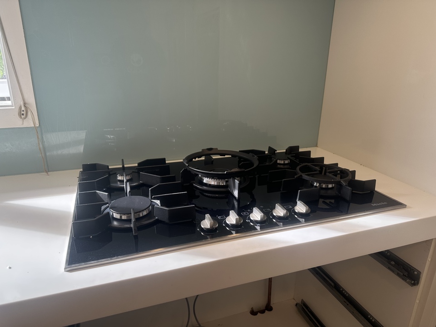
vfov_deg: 56.8
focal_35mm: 24
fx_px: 302
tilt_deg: -20.9
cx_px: 218
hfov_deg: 71.6
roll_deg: +0.5
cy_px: 164
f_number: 1.78
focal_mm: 6.86
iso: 80
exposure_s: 1/172
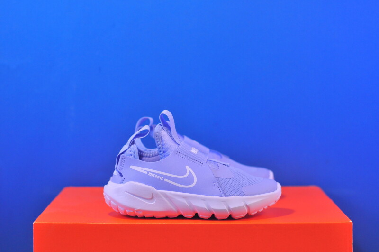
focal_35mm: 75
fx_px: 788
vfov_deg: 18.1
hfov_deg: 27.0
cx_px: 190
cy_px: 126
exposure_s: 1/320
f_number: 2.5
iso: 250
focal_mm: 50
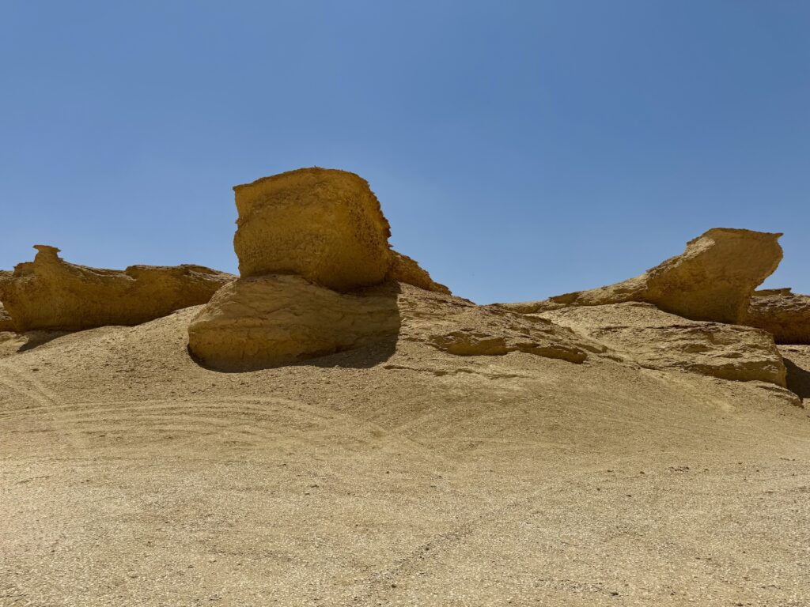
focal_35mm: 24
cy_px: 304
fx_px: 562
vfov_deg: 56.8
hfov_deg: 71.6
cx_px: 405
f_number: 1.78
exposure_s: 1/12346
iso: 80
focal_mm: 6.76
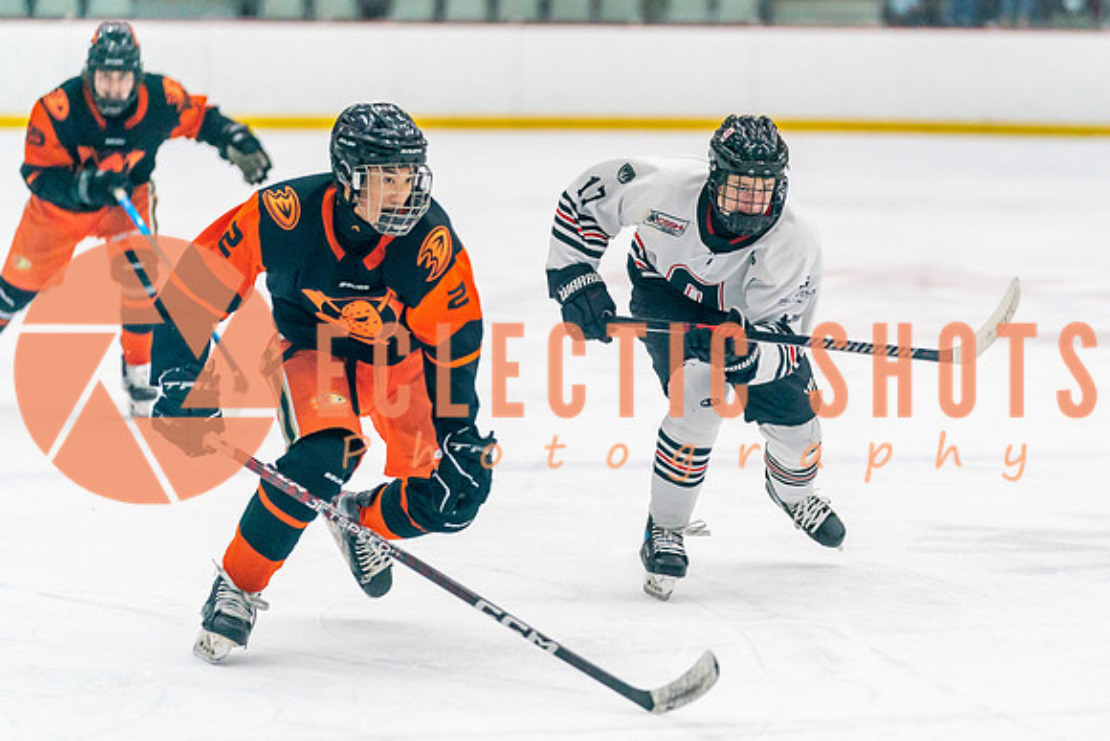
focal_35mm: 191
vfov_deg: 7.2
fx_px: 5903
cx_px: 621
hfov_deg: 10.7
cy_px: 326
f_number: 2.8
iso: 3200
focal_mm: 171
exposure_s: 1/1250
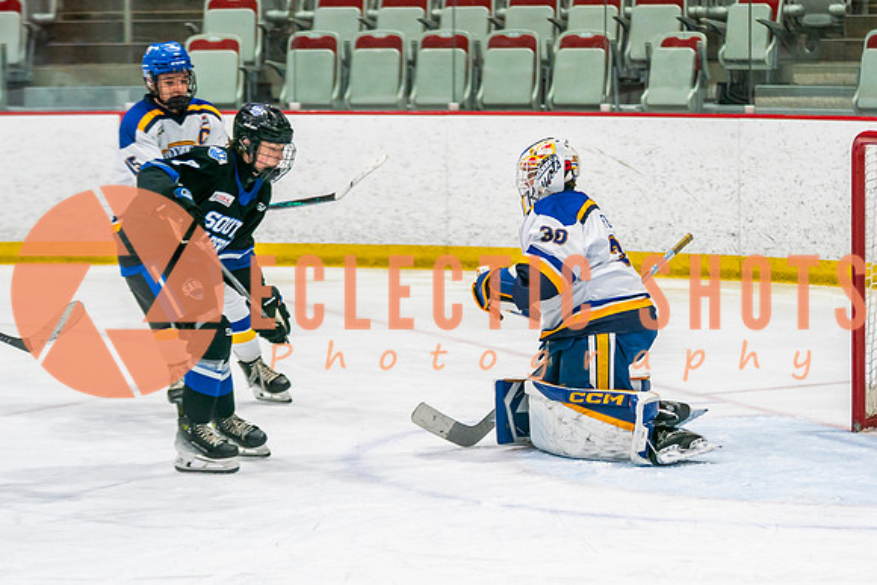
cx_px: 595
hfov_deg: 11.9
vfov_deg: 8.0
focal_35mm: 172
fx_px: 4191
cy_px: 354
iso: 400
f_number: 2.8
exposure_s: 1/640
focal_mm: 88
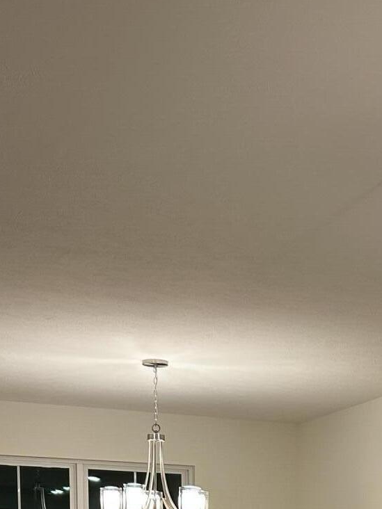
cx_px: 305
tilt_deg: -4.2
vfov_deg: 23.8
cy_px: 677
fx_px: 1045
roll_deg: -0.2
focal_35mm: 71
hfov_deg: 20.5
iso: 125
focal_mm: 5.7
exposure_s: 1/120
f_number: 1.5
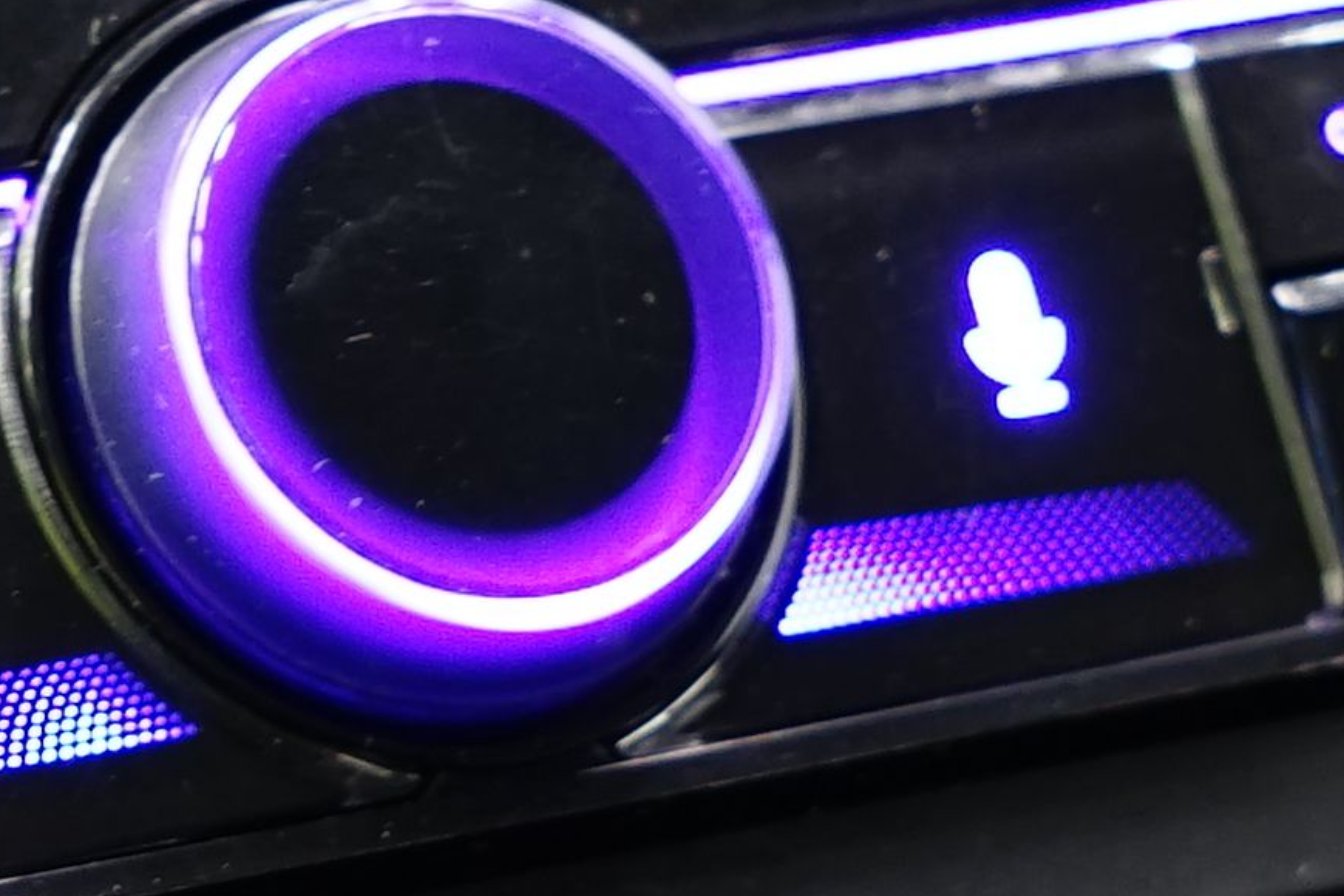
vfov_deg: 6.9
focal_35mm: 200
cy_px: 695
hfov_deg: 10.2
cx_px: 43
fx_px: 7466
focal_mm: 29
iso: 500
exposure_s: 1/8
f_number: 4.5
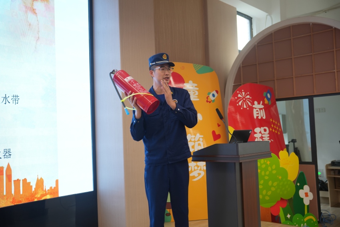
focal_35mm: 38
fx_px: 362
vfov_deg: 34.8
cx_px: 170
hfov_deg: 50.3
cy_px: 114
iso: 200
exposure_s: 1/60
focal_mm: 38.3
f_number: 2.8
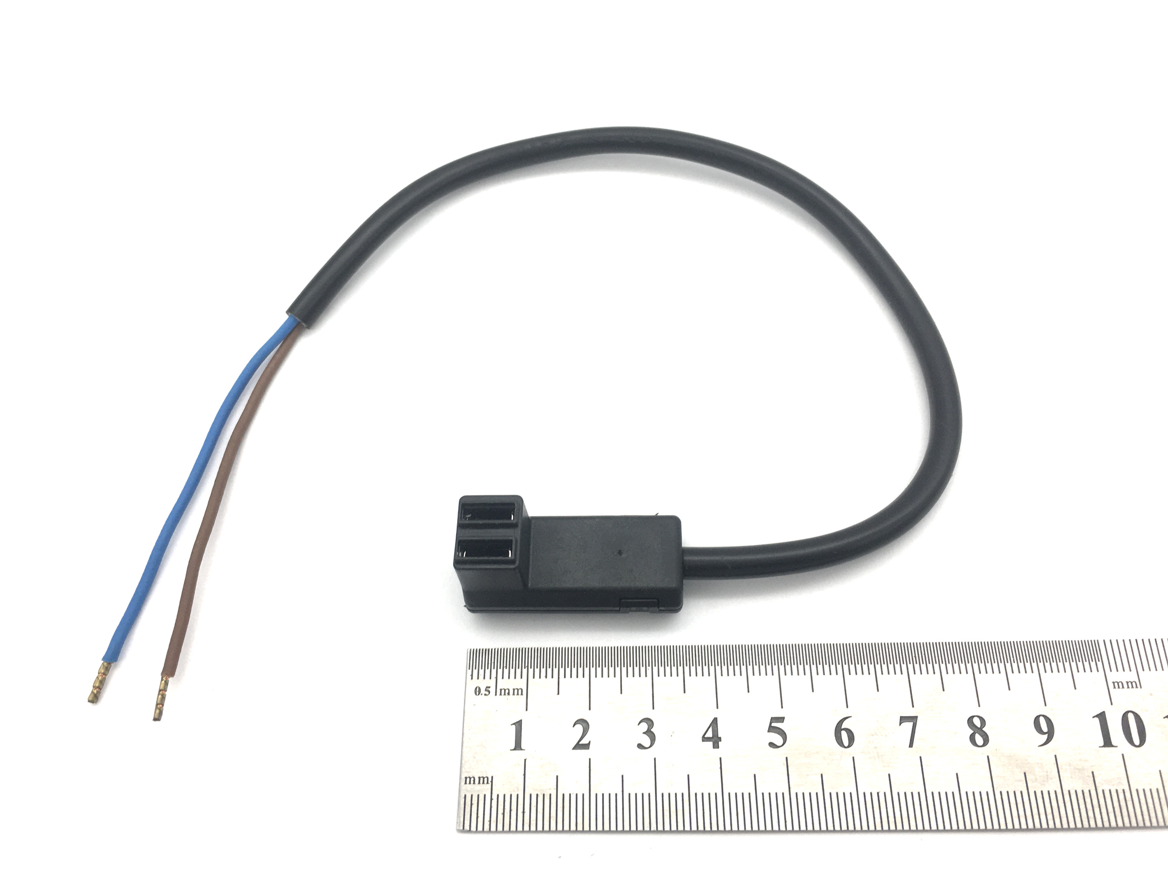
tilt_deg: -61.3
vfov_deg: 48.2
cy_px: 438
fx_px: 979
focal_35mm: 29
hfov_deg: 61.7
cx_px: 584
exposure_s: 1/100
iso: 25
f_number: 2.2
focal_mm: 4.15
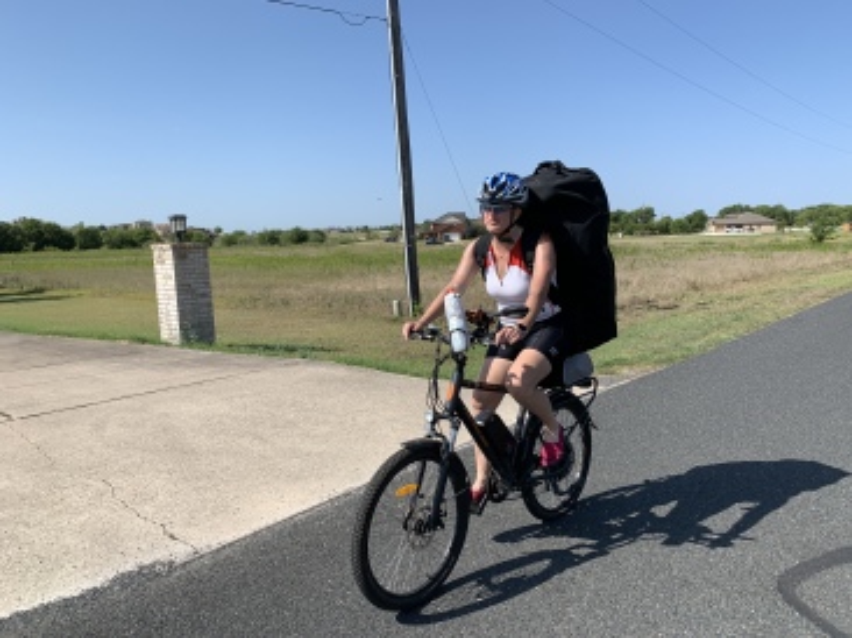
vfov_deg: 53.0
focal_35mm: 26
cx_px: 426
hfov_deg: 67.3
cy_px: 319
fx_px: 640
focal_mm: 4.25
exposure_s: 1/2114
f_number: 1.8
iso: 25
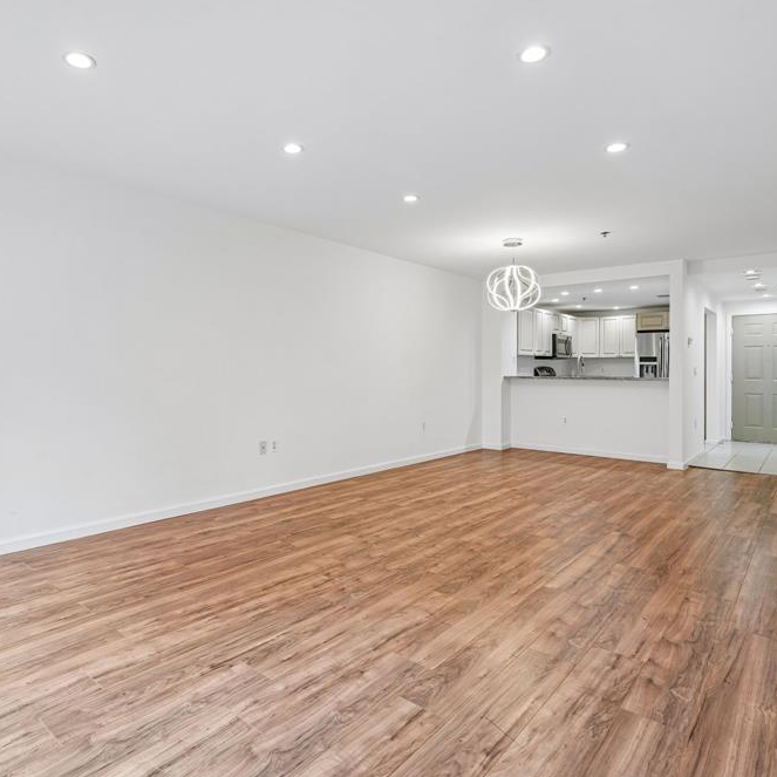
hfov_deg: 71.7
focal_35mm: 21
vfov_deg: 72.1
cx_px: 332
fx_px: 533
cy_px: 383
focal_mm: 16
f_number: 8
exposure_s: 1/20
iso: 400
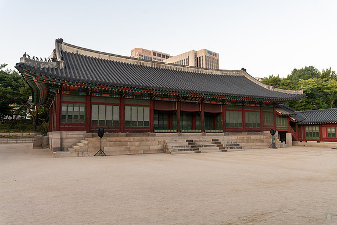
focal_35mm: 26
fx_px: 243
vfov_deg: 49.6
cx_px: 168
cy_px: 112
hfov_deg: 69.4
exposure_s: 1/60
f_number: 5
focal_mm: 26
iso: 640
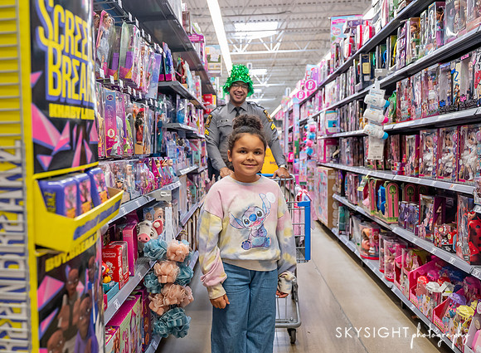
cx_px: 206
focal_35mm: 32
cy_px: 170
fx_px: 444
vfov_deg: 43.3
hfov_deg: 56.7
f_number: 3.2
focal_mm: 28
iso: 3200
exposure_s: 1/320
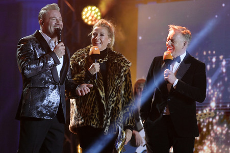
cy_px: 76
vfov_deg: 3.9
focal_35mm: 350
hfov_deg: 5.9
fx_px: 2234
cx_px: 115
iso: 12800
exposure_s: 1/500
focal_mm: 350
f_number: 5.6
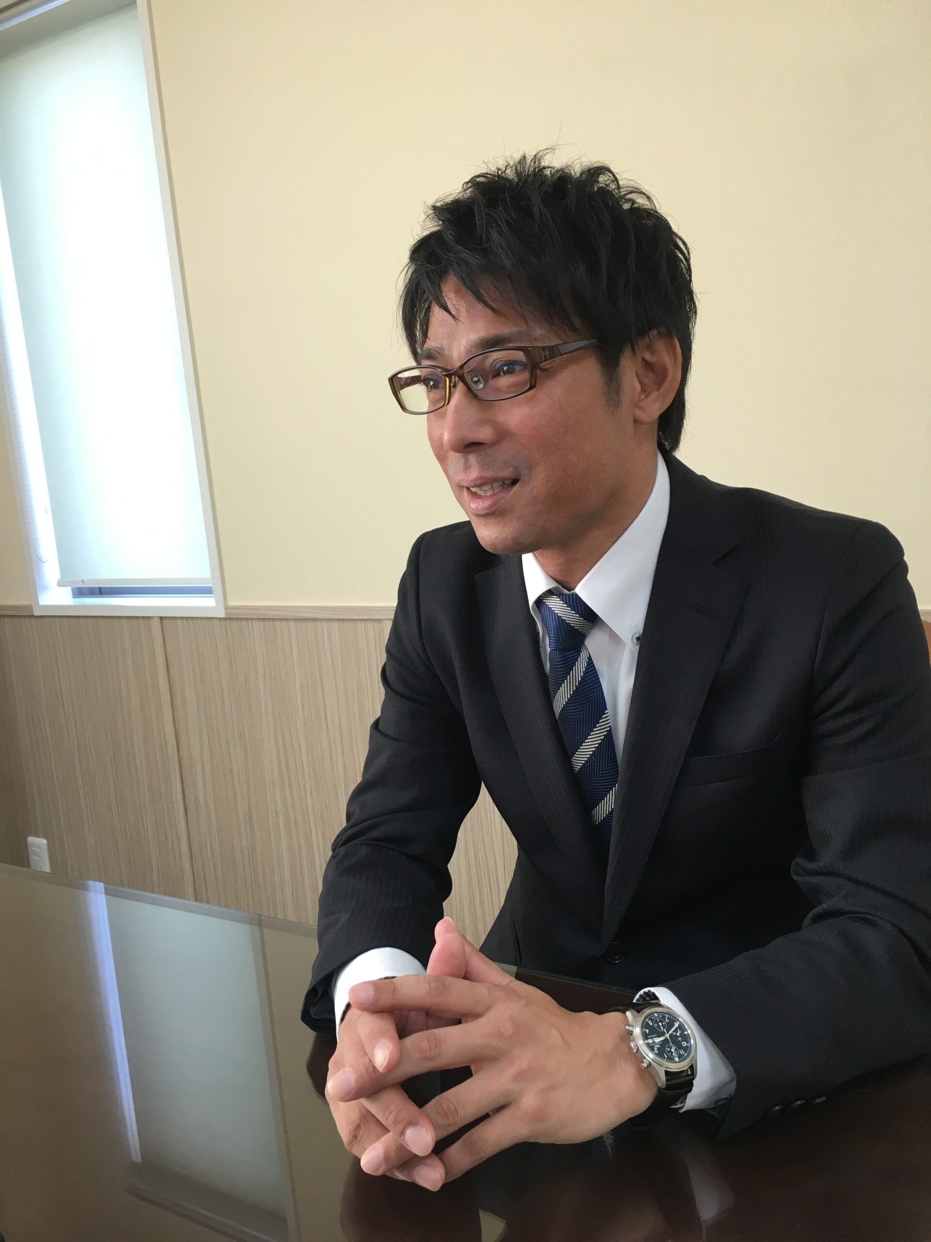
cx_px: 466
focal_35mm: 29
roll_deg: +4.1
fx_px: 1040
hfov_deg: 48.2
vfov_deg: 61.7
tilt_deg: -9.5
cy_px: 621
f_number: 2.2
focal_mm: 4.15
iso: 25
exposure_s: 1/30
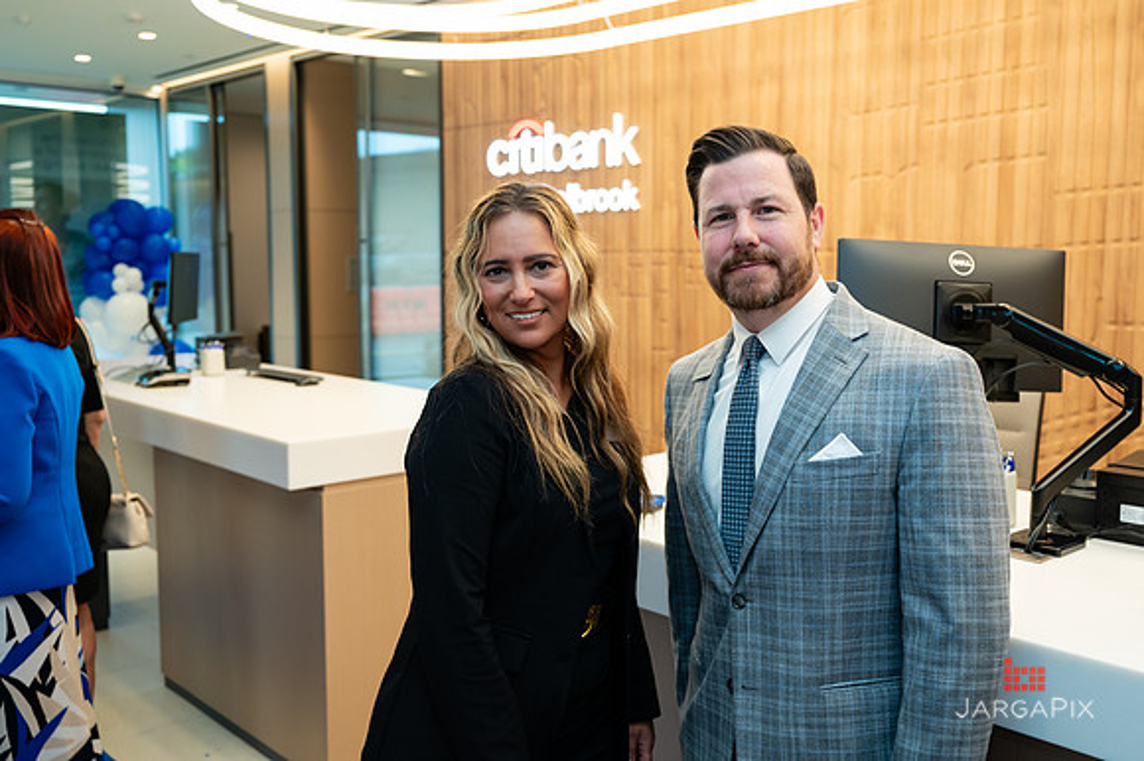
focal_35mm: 35
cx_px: 598
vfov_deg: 38.1
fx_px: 1102
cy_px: 364
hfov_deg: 54.9
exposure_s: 1/200
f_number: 3.5
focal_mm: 33
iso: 500
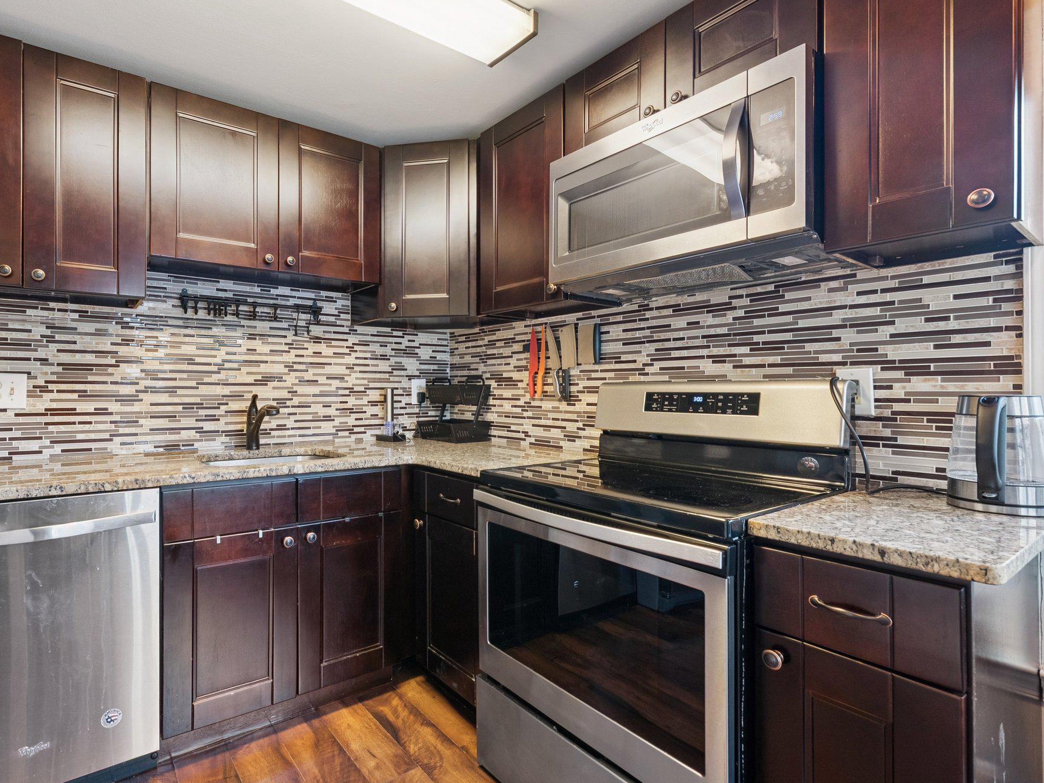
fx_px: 513
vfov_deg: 74.7
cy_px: 378
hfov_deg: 90.2
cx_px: 435
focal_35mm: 17
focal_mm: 15
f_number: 7.1
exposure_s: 1/10
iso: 640
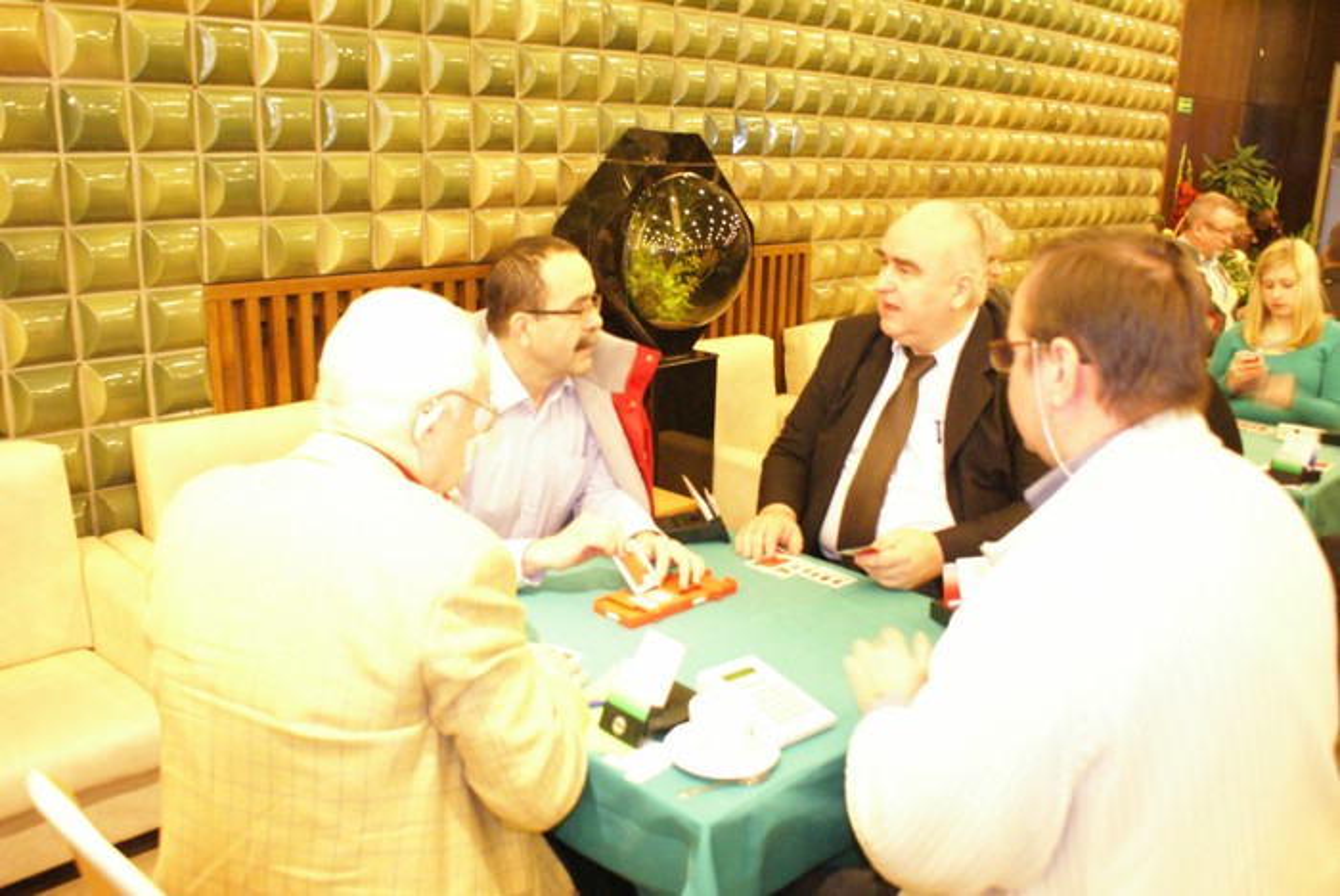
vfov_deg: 43.7
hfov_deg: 61.9
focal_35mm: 30
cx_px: 670
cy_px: 448
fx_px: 1118
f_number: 4
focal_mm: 20
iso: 1600
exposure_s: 1/10
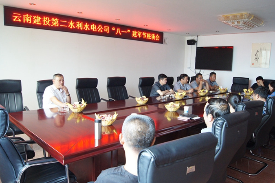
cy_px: 94
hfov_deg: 65.5
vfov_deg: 46.3
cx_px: 141
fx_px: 214
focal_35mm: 28
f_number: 5.6
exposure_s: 1/50
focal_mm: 18
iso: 1600
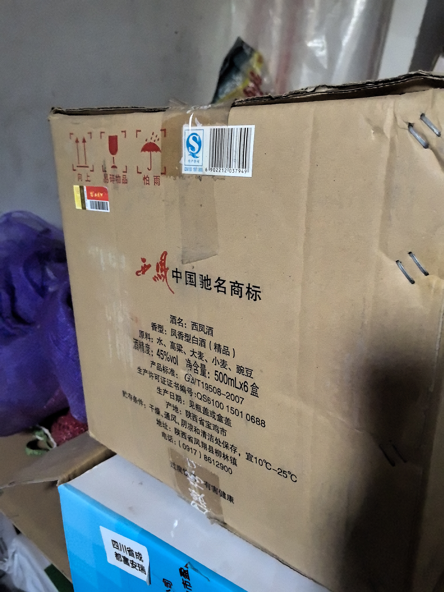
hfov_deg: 51.4
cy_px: 296
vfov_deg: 65.3
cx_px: 222
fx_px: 462
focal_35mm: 27
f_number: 2
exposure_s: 1/33.3
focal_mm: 5.75
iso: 2000
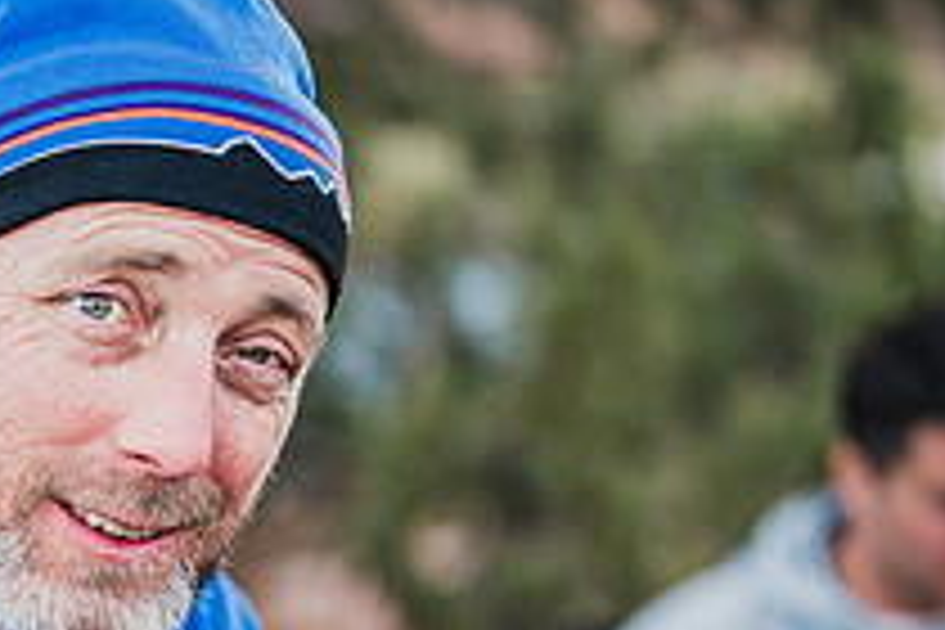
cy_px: 749
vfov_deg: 9.8
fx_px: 3622
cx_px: -189
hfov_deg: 14.4
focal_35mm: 138
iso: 100
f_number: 1.4
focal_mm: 50
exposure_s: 1/250
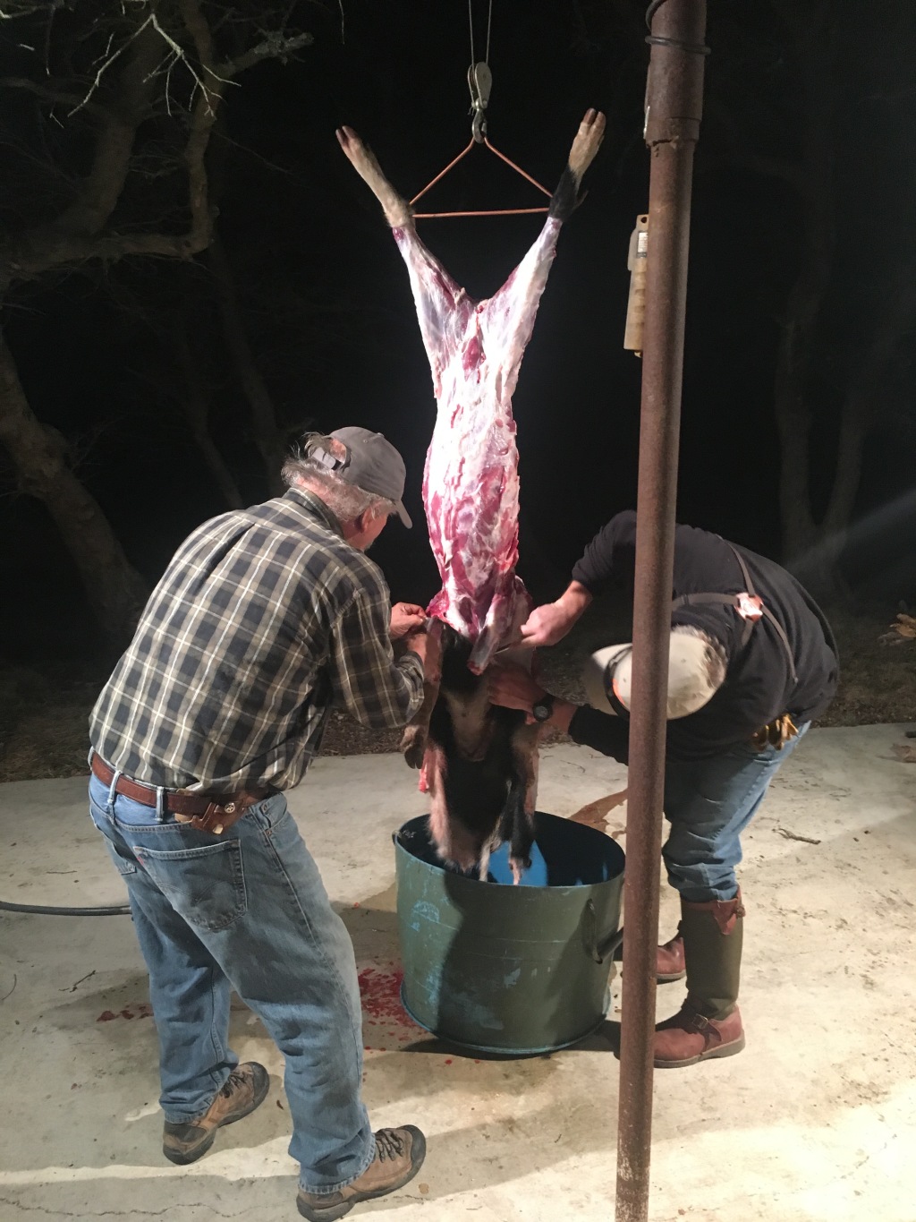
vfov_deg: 61.7
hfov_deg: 48.2
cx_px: 458
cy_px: 611
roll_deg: +1.9
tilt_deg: -12.9
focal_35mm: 29
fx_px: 1023
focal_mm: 4.15
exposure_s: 1/20
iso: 200
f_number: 2.2
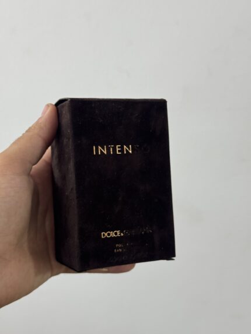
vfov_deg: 39.6
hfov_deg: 30.3
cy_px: 167
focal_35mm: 48
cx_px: 126
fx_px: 464
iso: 100
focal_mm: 6.76
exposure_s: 1/50
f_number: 1.78
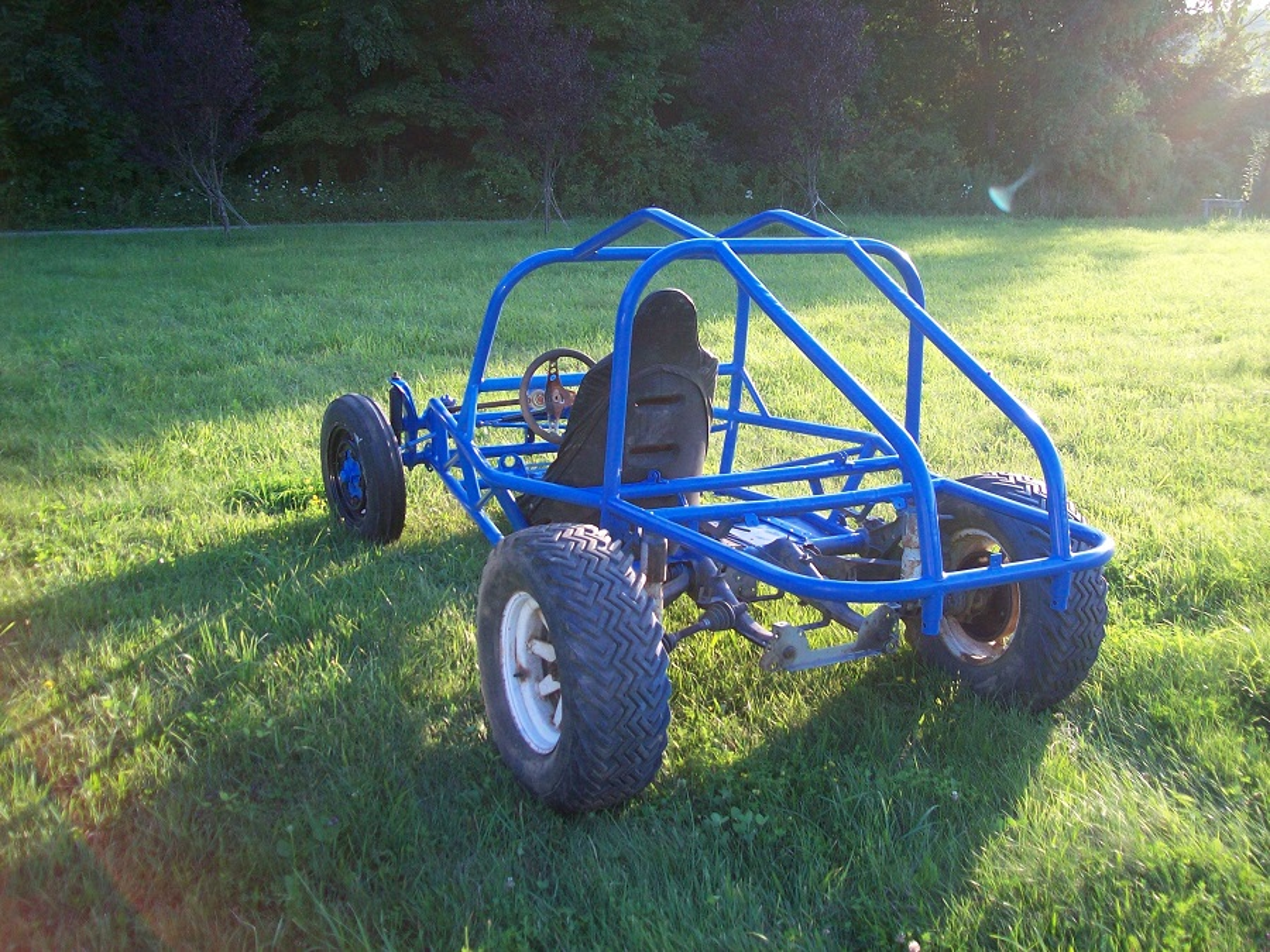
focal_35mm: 36
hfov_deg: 51.4
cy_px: 476
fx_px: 1321
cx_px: 635
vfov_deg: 39.7
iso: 80
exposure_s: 1/107
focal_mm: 6
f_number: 2.7
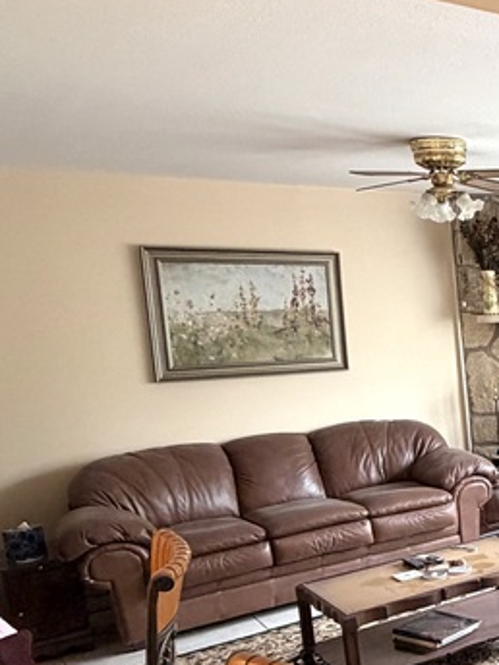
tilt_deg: -9.4
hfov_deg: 25.4
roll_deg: +2.1
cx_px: 737
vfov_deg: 42.4
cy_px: 437
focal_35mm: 44
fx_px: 846
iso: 200
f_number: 2.2
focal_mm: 2.22
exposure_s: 1/60
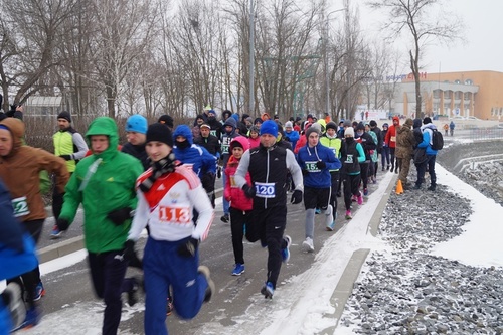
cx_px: 252
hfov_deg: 43.6
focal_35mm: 45
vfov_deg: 29.8
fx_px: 629
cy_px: 168
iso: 100
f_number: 5.6
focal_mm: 30
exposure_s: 1/80
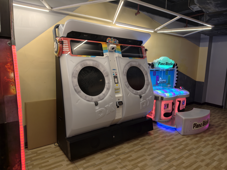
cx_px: 114
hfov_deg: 71.6
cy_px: 85
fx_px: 157
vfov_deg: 56.8
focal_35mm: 24
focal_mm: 7
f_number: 1.57
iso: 189
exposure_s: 1/100
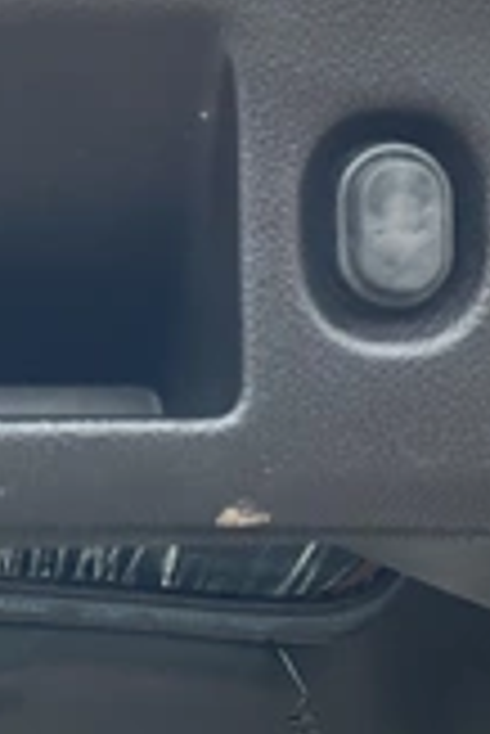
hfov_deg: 18.2
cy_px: 153
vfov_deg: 26.8
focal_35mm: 74
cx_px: 58
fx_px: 1508
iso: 40
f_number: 1.8
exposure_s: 1/122
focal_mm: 3
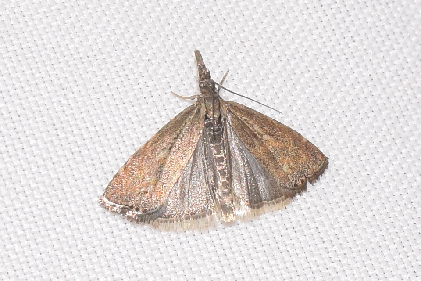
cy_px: 140
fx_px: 2456
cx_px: 210
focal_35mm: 210
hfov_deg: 9.8
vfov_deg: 6.5
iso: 100
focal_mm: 140
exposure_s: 1/160
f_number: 11
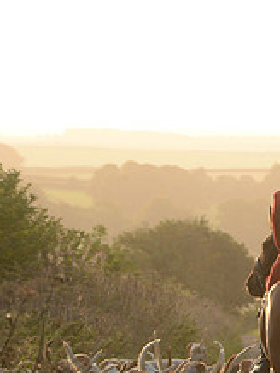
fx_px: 5495
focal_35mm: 509
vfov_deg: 3.9
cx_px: 478
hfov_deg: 2.9
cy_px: 216
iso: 2500
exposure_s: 1/1000
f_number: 9
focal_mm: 200
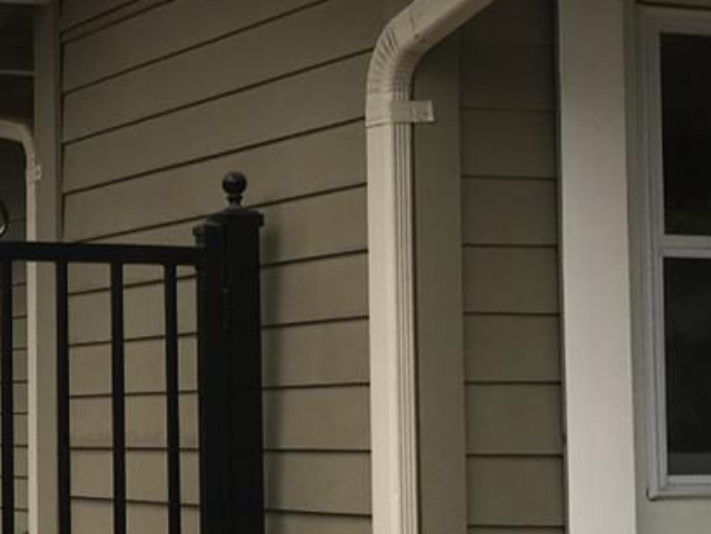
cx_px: -88
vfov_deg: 14.0
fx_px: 2178
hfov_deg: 17.8
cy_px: 296
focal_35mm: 106
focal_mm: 4.15
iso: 25
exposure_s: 1/120
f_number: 2.2
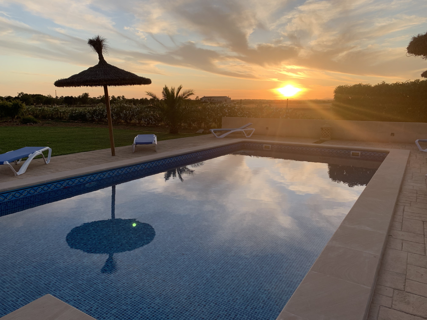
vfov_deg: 53.1
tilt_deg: -9.9
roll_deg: -0.3
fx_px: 321
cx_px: 214
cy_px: 160
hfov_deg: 67.3
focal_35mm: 26
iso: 25
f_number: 1.8
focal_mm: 4.25
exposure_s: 1/716
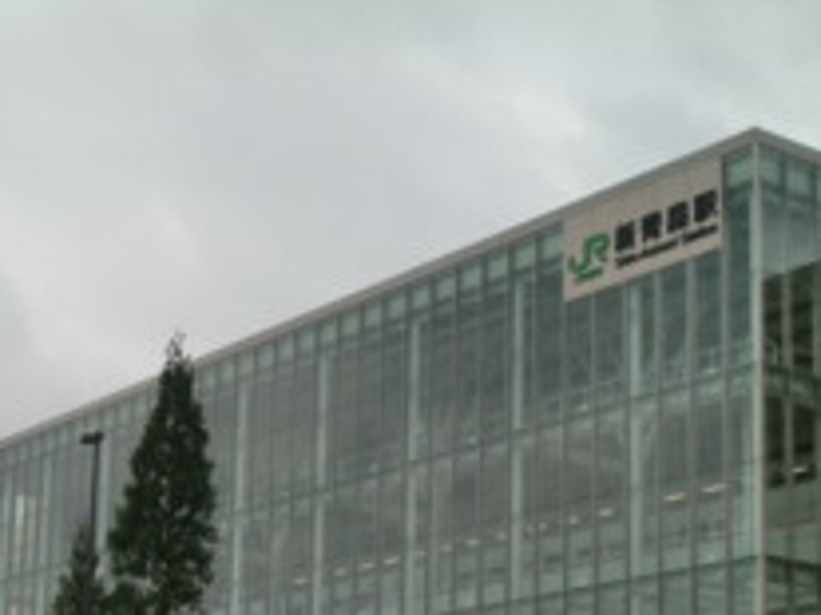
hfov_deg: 22.6
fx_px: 2039
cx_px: 242
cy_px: 536
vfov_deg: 16.9
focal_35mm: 86
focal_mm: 7.91
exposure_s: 1/250
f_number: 3.4
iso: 64
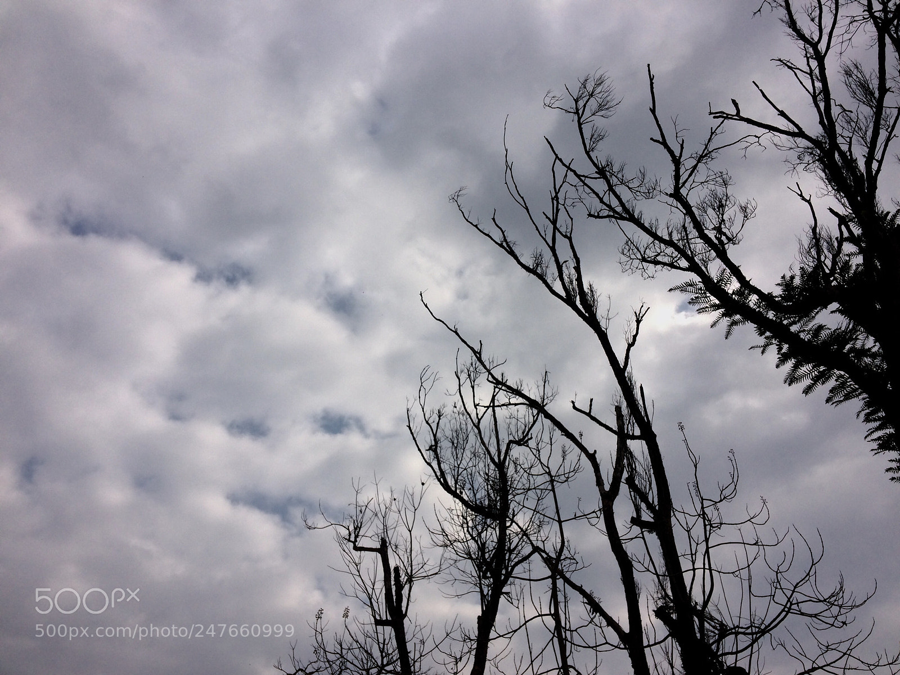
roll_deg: -1.6
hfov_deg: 61.7
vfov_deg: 48.2
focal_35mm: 29
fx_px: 754
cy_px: 338
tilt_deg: +44.9
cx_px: 450
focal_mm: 4.15
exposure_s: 1/3731
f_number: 2.2
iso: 32
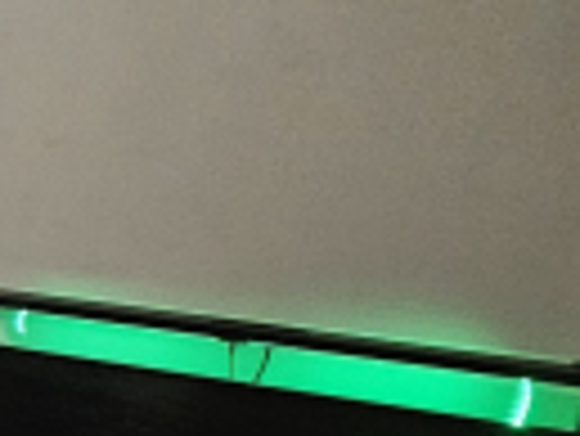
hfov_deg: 17.1
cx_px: -681
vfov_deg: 22.0
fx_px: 1124
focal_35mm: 67
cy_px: 234
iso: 640
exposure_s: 1/30
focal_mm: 2.2
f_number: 2.2
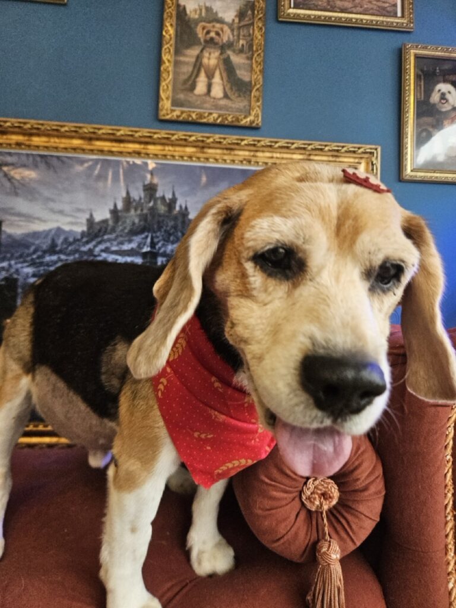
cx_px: 228
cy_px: 304
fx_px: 404
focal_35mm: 23
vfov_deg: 73.9
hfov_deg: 58.9
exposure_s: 1/359
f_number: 1.8
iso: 320
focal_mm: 5.4
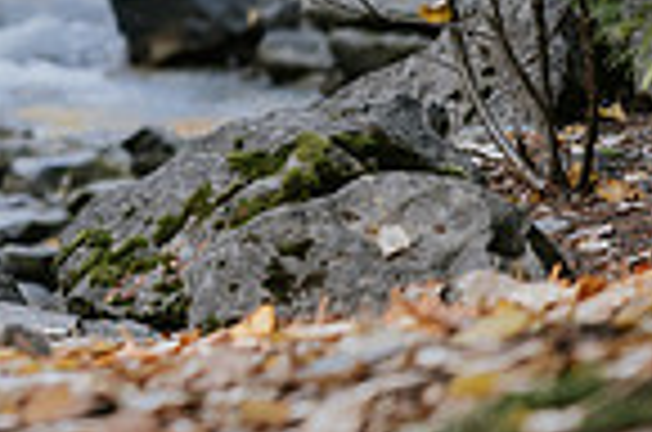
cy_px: -355
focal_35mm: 365
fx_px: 6596
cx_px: -490
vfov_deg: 3.7
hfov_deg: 5.6
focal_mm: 85
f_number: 1.8
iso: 500
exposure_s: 1/800
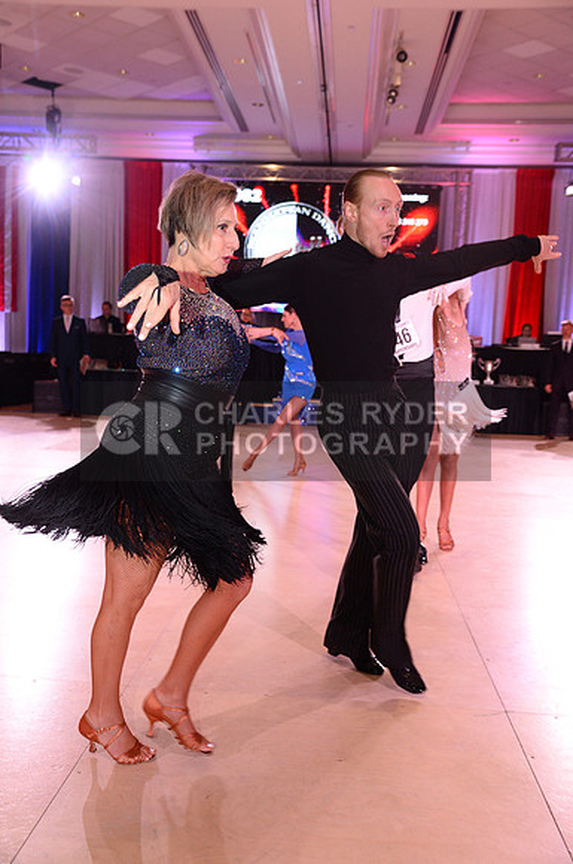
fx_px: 1101
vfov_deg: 42.8
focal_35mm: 46
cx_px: 286
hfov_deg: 29.2
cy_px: 432
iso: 2500
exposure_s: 1/250
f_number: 5.6
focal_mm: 46
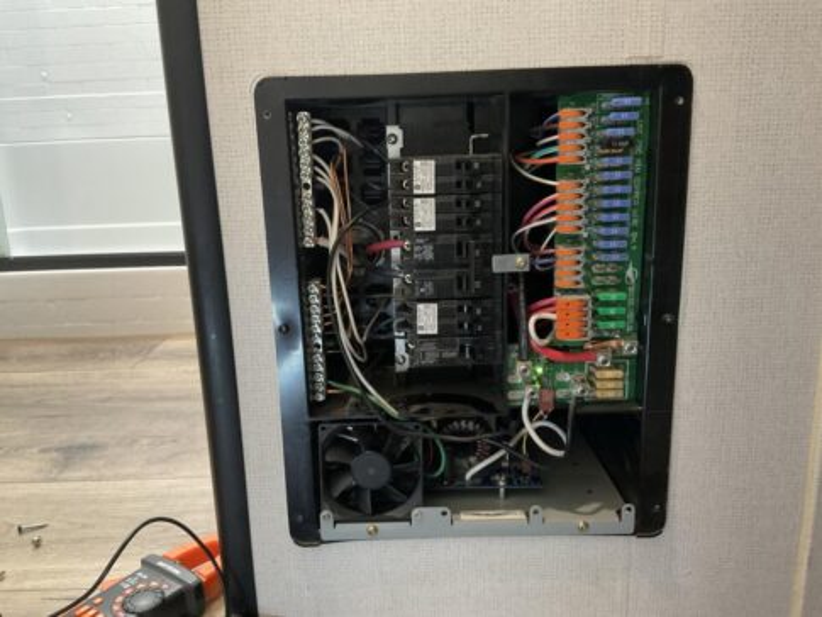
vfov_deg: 48.2
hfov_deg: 61.6
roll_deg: +2.9
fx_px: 689
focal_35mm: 29
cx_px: 411
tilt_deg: -14.4
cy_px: 308
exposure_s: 1/40
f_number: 1.8
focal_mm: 3
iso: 250
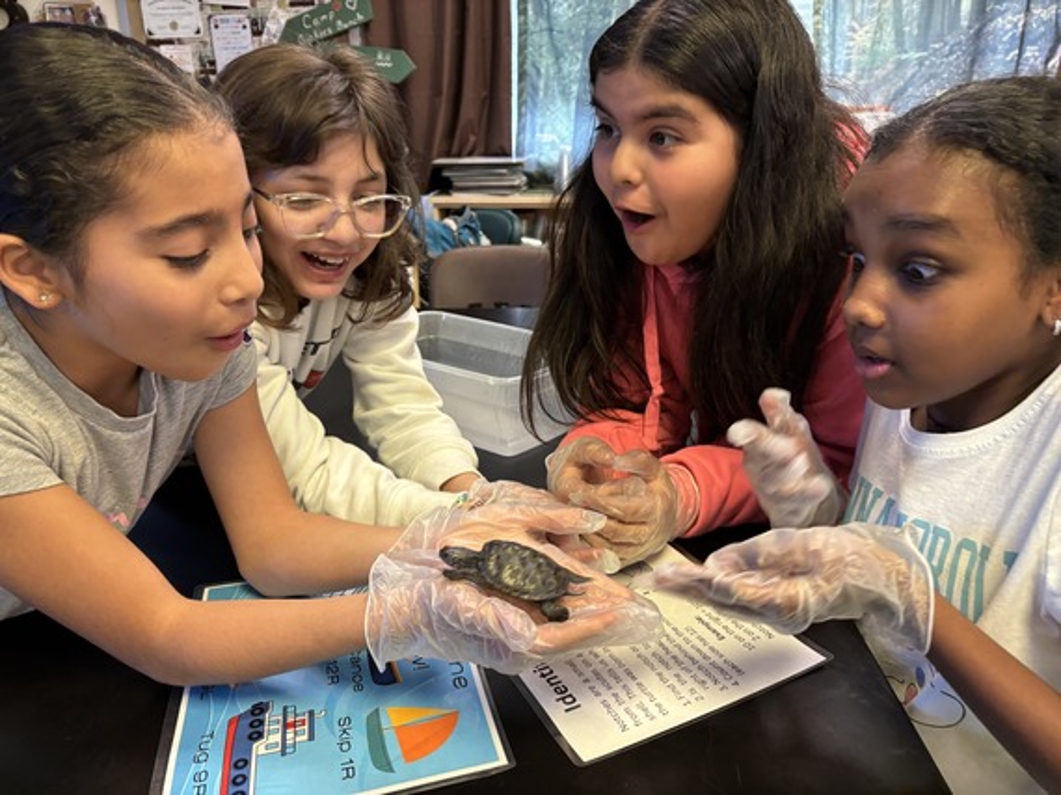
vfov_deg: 53.0
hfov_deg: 67.3
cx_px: 530
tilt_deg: -20.1
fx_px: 797
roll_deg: +1.1
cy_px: 398
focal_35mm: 26
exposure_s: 1/41
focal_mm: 5.96
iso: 320
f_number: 1.6
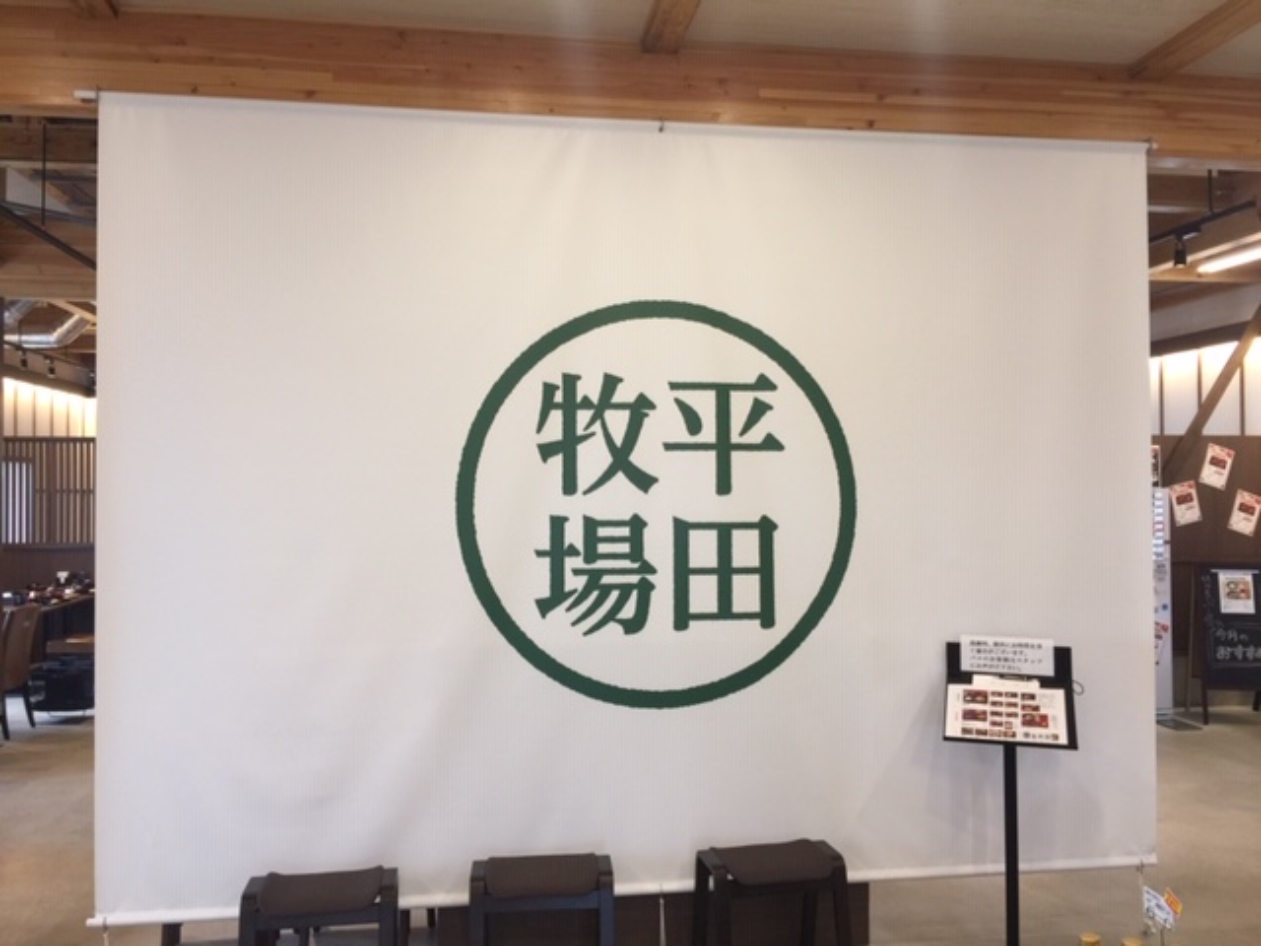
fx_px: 1056
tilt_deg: +2.1
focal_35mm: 29
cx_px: 630
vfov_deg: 48.2
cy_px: 473
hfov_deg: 61.7
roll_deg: -0.8
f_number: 2.2
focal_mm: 4.15
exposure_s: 1/30
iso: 40
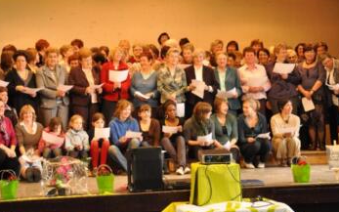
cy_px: 76
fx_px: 610
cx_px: 144
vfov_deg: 19.7
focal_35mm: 66
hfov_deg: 31.0
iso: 3200
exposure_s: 1/125
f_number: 4.2
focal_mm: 30
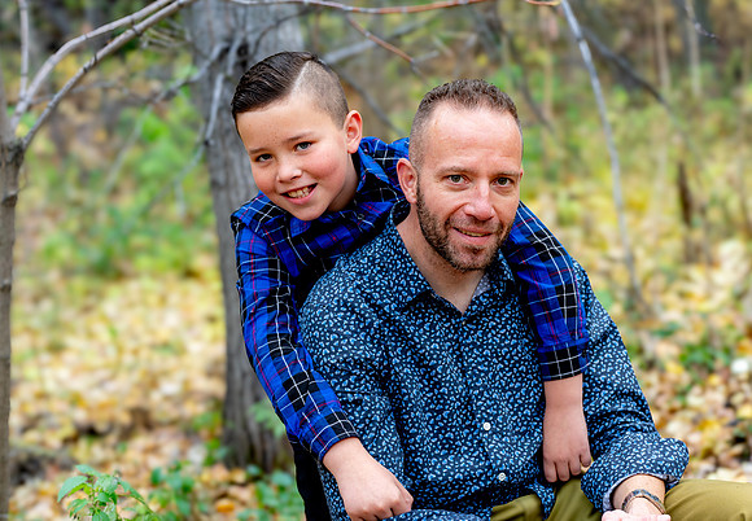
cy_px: 245
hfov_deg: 30.5
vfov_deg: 21.5
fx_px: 1371
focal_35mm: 65
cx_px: 470
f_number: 3.2
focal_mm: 50
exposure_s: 1/400
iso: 250
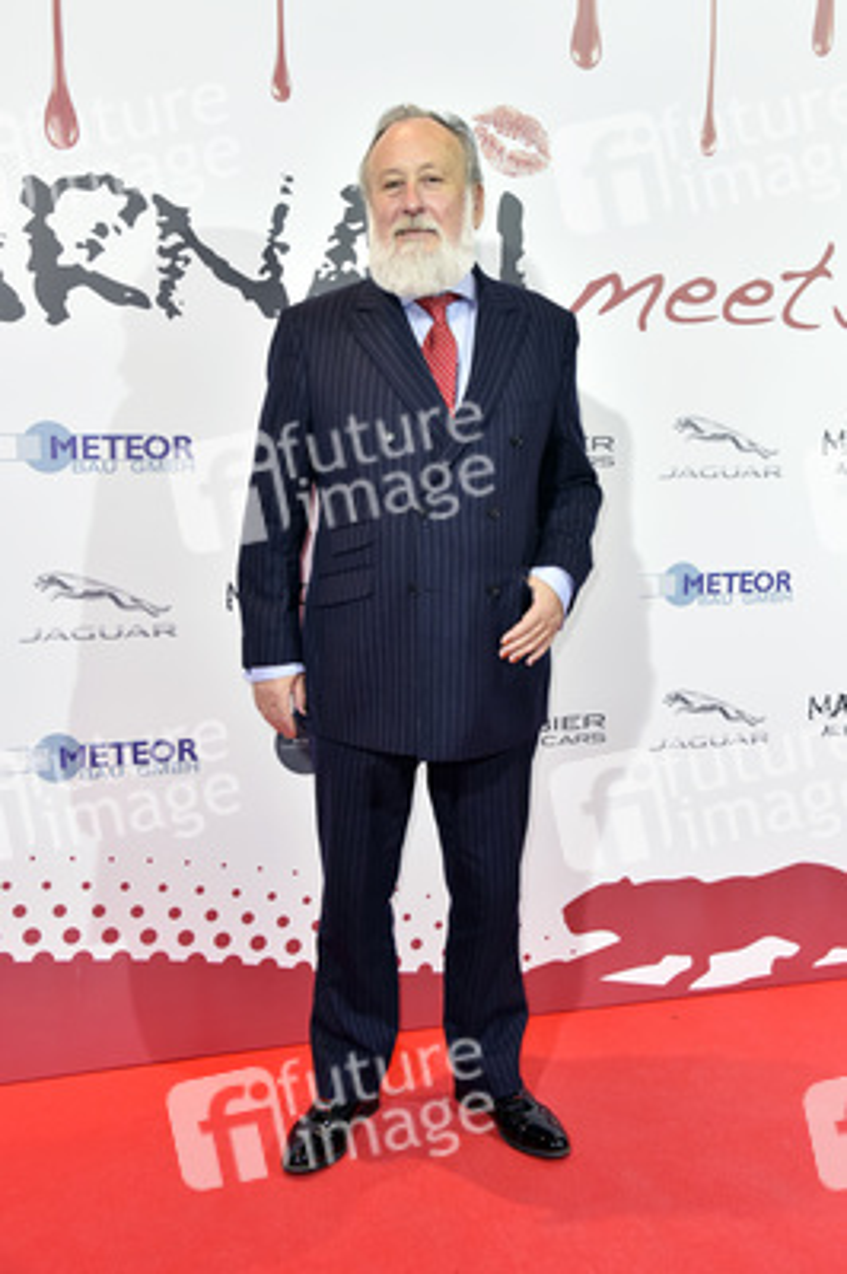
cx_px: 424
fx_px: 1343
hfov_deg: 35.0
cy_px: 637
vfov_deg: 50.7
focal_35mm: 38
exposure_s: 1/160
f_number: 5.6
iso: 2000
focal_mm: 38
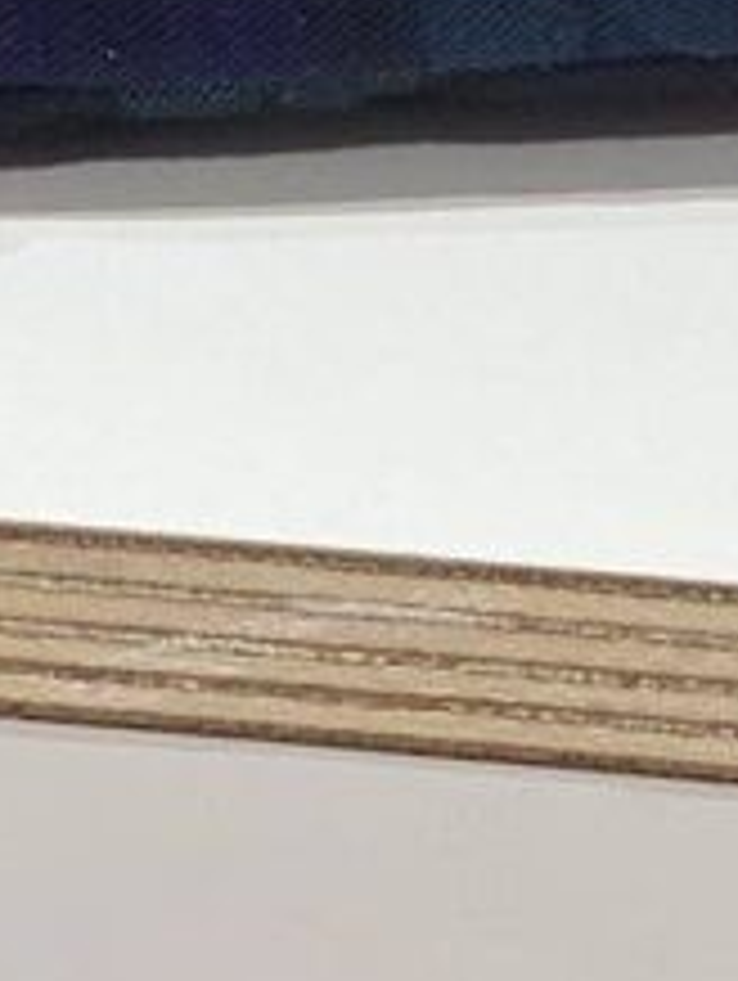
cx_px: 1026
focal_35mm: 244
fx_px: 6922
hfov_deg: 6.0
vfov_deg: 7.9
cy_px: -500
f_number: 2
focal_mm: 6
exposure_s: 1/100
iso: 50
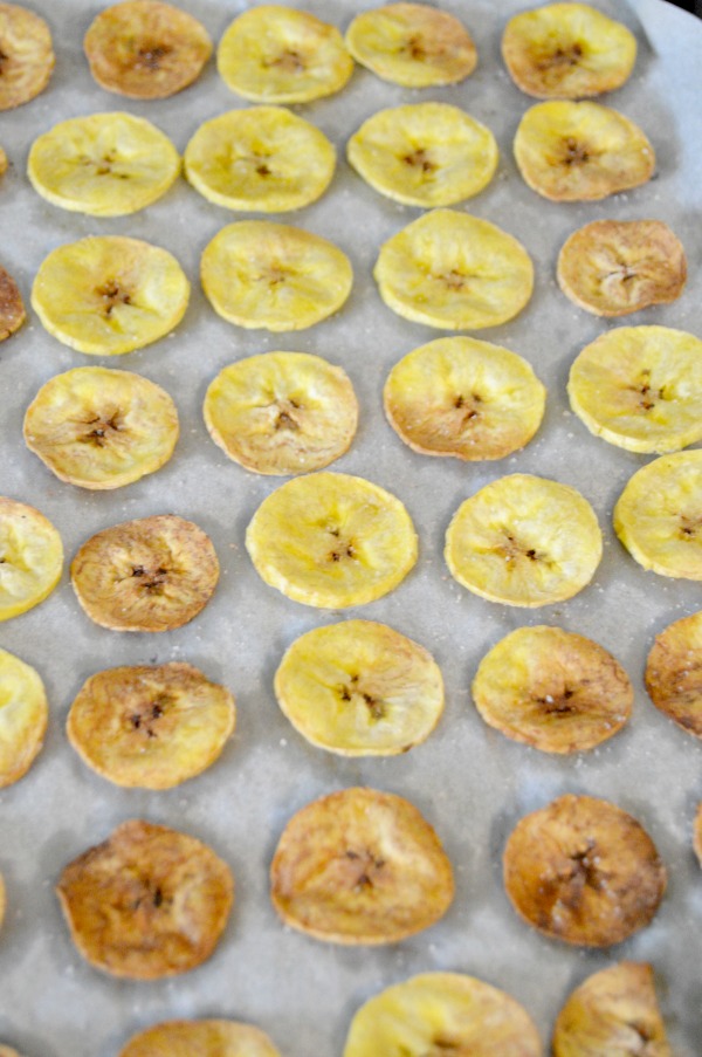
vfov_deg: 24.6
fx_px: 2419
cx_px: 351
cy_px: 528
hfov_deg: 16.5
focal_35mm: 82
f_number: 5.6
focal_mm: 55
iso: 3200
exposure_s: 1/50
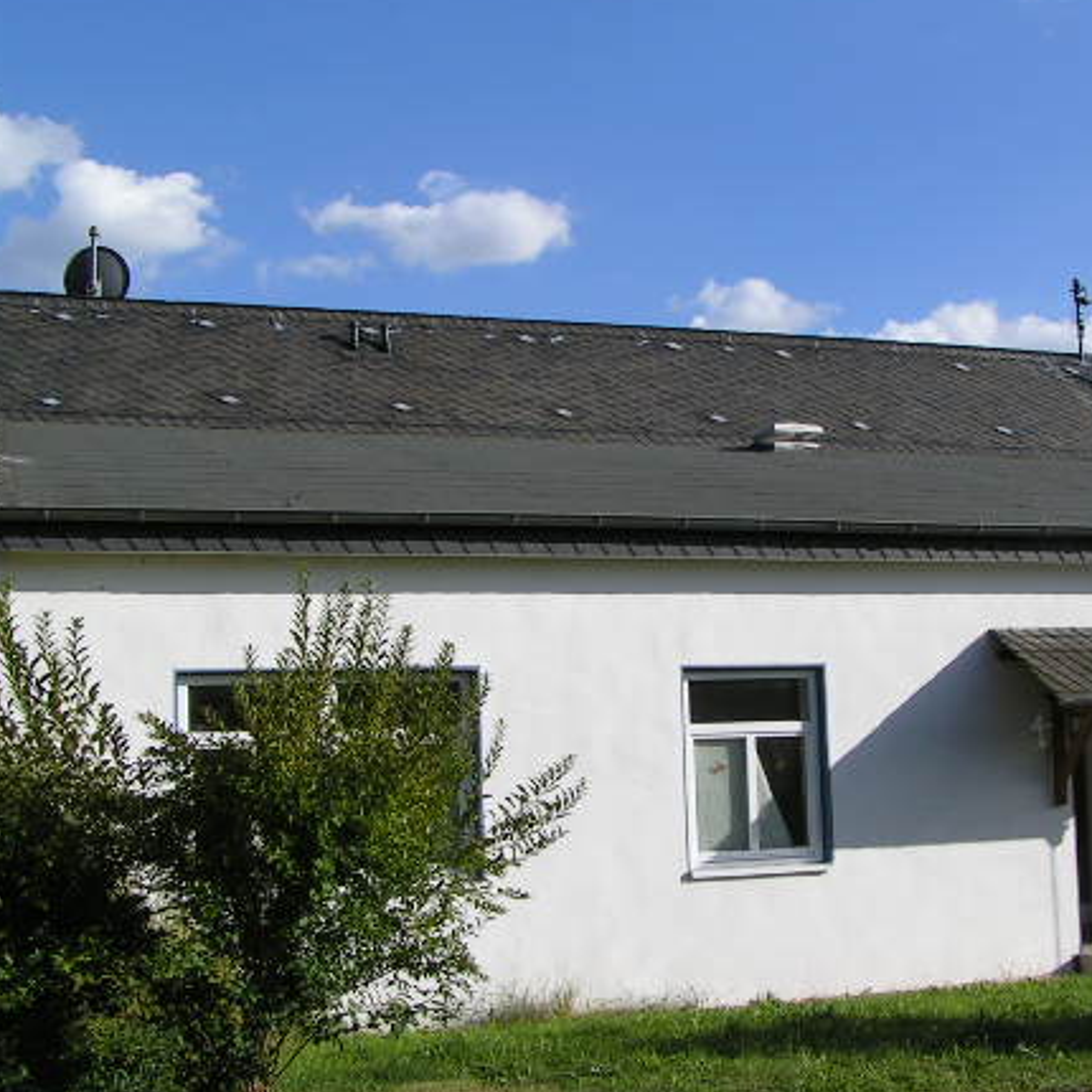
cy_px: 531
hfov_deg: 33.9
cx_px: 673
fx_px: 1785
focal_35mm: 50
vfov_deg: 34.0
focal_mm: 5.8
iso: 50
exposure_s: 1/400
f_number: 5.6
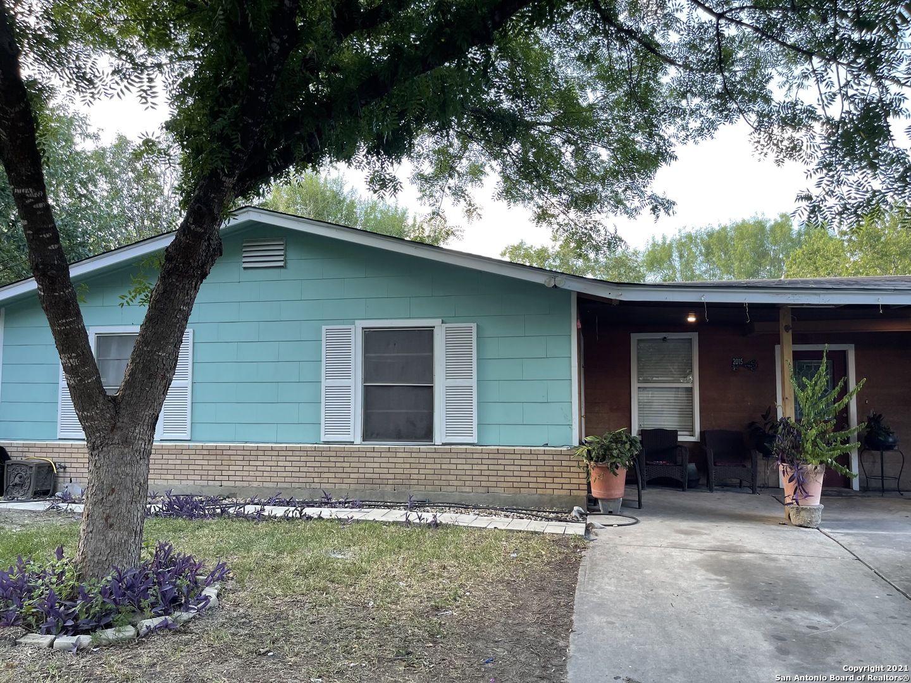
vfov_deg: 53.1
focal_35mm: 26
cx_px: 456
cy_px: 342
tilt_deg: +2.3
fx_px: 684
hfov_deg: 67.3
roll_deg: -0.1
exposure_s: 1/121
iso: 40
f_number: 1.6
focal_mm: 5.1
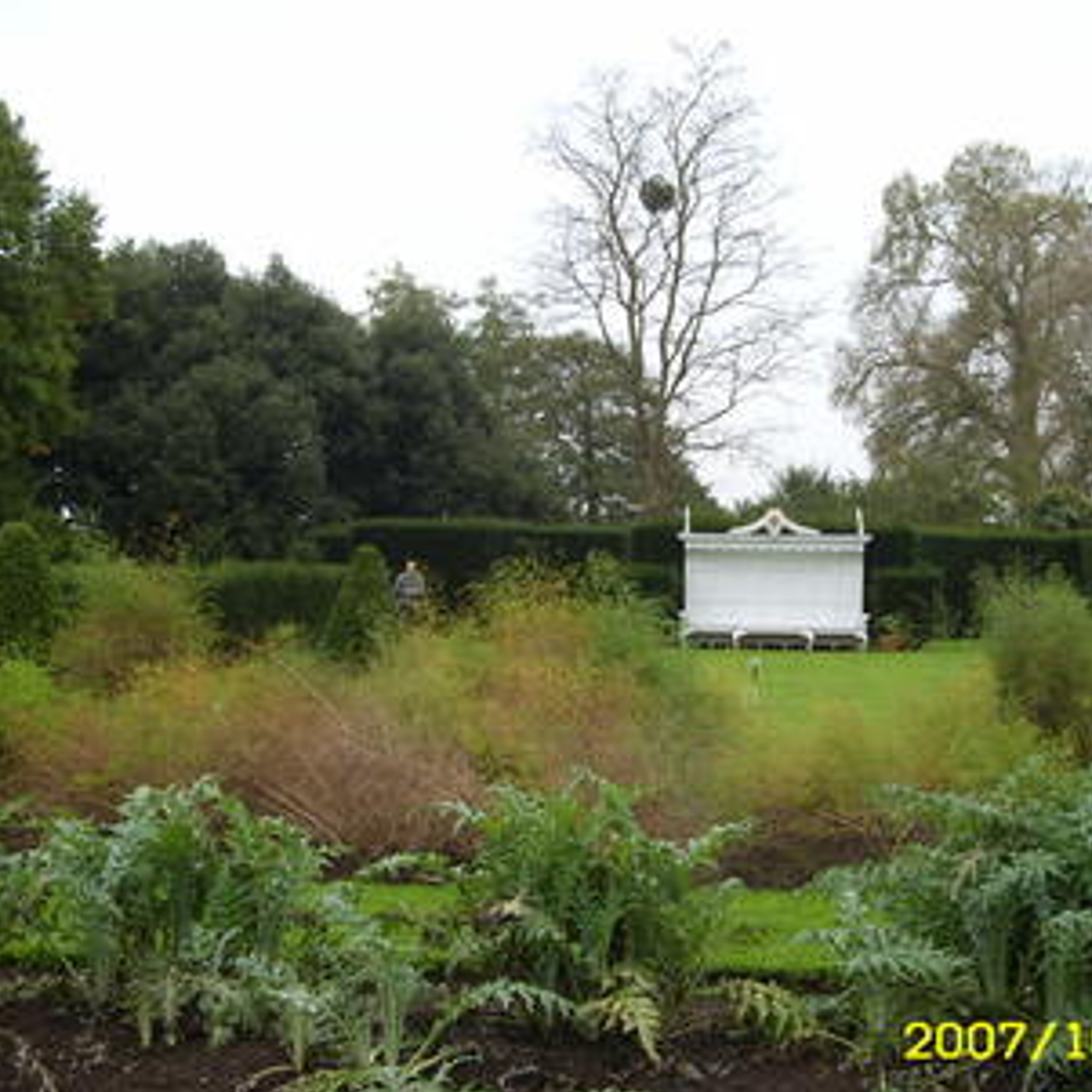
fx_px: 1428
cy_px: 570
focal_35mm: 40
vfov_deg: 41.9
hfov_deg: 41.8
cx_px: 617
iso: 50
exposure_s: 1/154
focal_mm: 6.3
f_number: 3.5
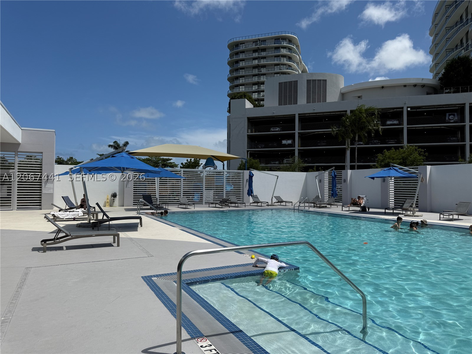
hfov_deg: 71.6
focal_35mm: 24
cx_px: 236
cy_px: 177
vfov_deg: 56.8
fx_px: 327
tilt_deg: +2.0
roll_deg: -0.2
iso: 80
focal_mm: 6.76
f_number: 1.78
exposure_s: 1/8130
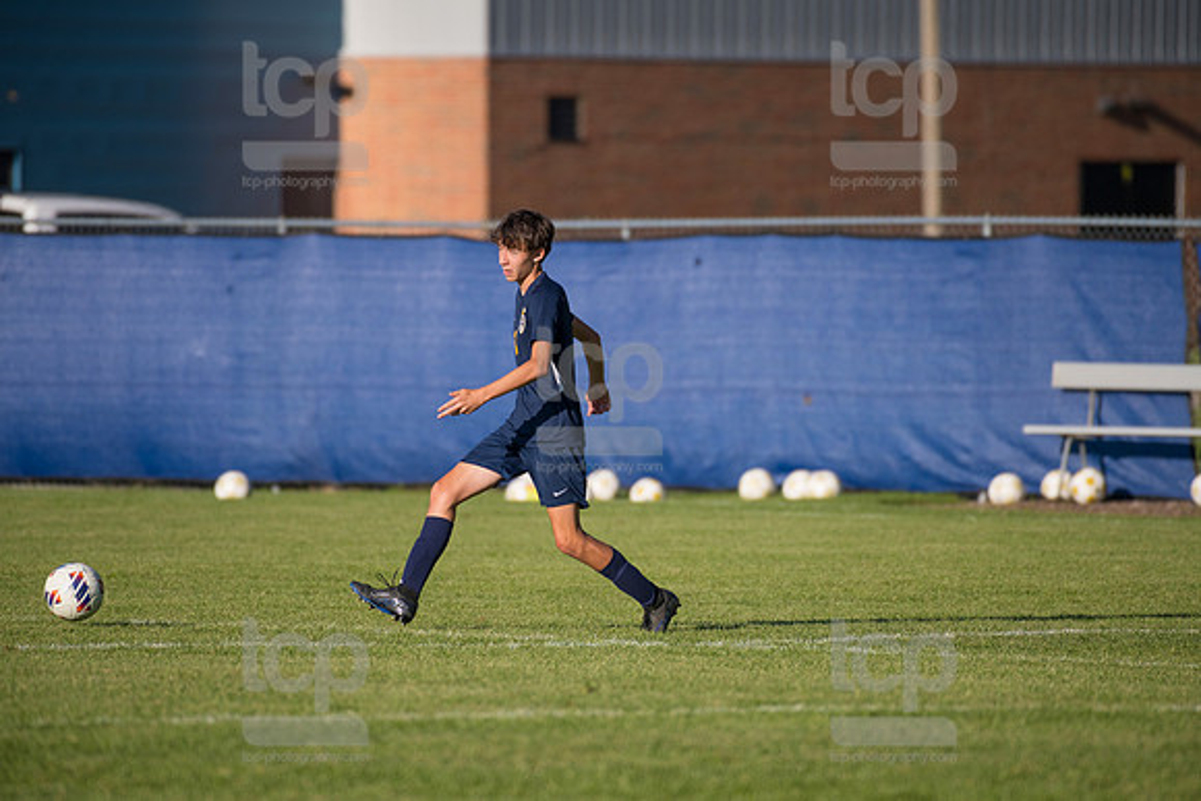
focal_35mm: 460
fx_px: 15349
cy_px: 400
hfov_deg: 4.5
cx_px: 600
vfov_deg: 3.0
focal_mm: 460
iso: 320
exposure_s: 1/2000
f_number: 5.6
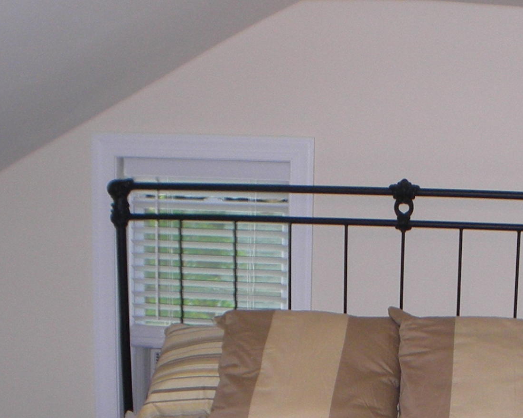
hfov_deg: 18.7
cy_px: 420
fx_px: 1563
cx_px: 454
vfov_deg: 15.0
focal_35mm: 101
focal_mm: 6.3
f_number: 3.2
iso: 120
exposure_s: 1/60
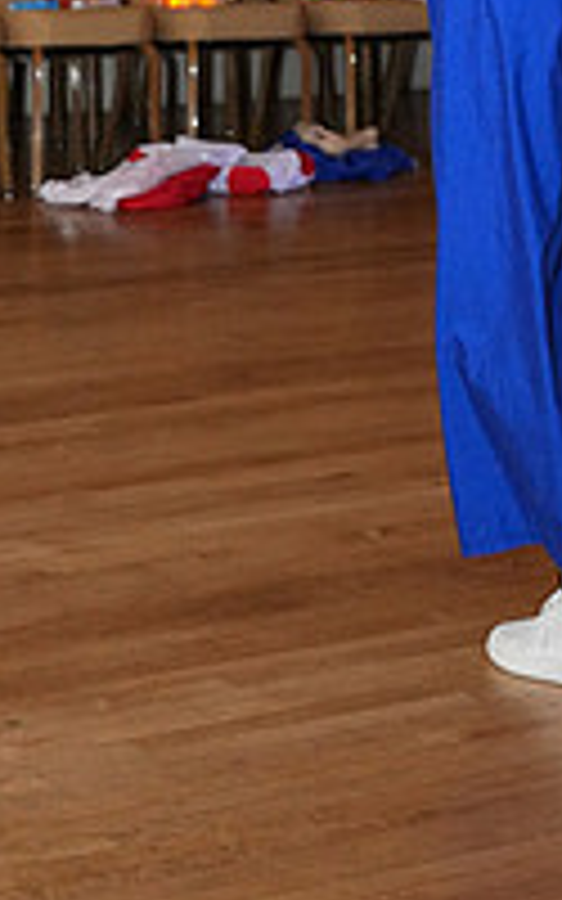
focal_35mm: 130
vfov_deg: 15.3
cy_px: -297
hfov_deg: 10.0
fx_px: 3186
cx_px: 465
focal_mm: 44
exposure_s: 1/200
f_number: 4
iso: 5000
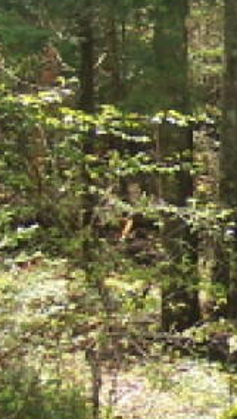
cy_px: 210
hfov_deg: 6.0
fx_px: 2205
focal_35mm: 198
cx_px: 499
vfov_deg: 10.9
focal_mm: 6.3
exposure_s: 1/125
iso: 80
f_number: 2.8
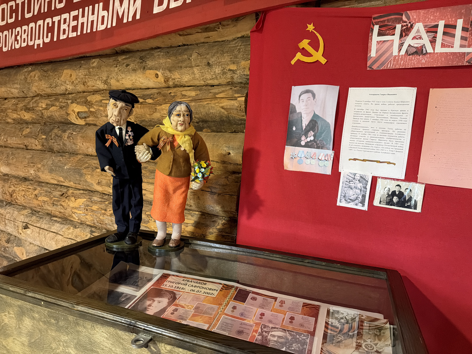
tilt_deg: -6.4
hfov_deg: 71.6
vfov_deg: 56.8
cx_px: 236
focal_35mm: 24
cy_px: 177
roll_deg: -2.6
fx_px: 327
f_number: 1.78
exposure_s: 1/59
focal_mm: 6.76
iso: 800
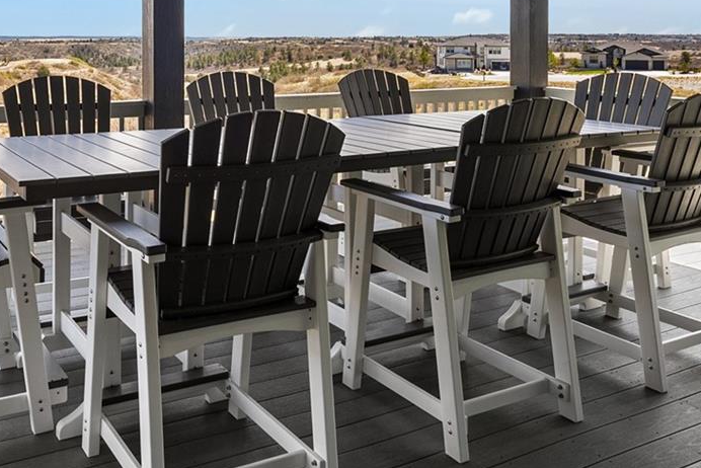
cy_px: 40
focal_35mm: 37
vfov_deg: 33.9
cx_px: 206
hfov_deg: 50.4
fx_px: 721
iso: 200
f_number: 8
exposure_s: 1/20
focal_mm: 16
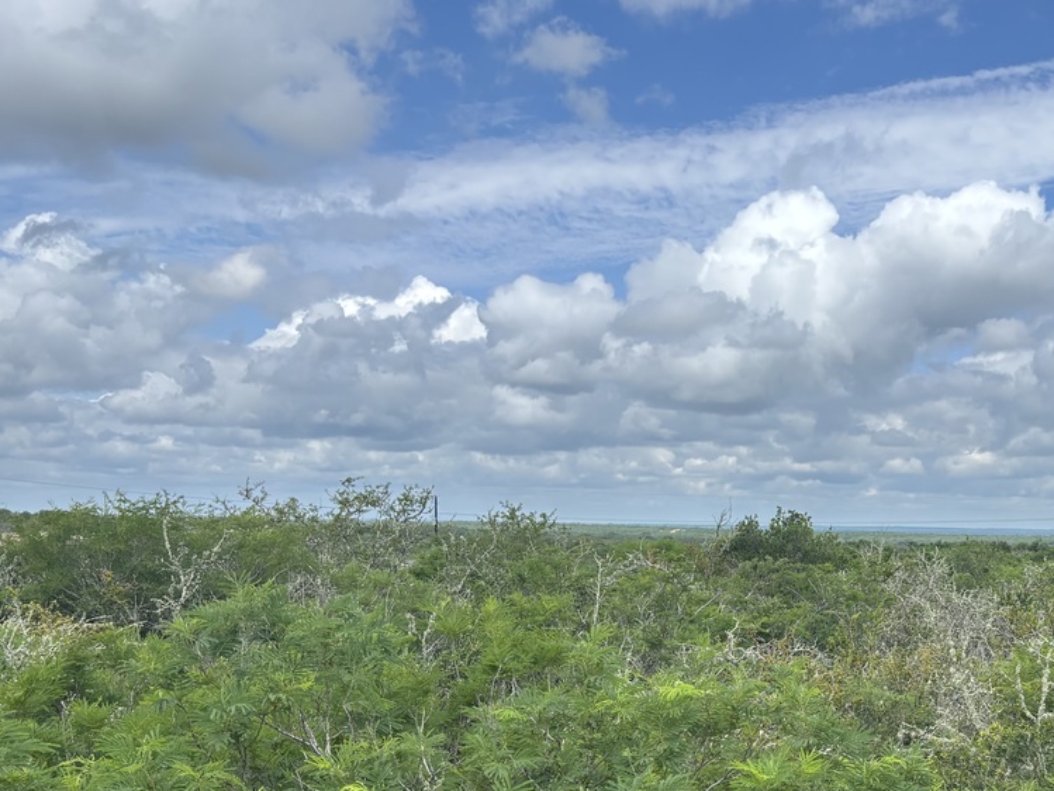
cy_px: 625
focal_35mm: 50
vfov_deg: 28.5
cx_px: 922
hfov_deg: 36.2
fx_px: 1523
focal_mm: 5.96
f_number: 1.6
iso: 50
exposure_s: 1/2151
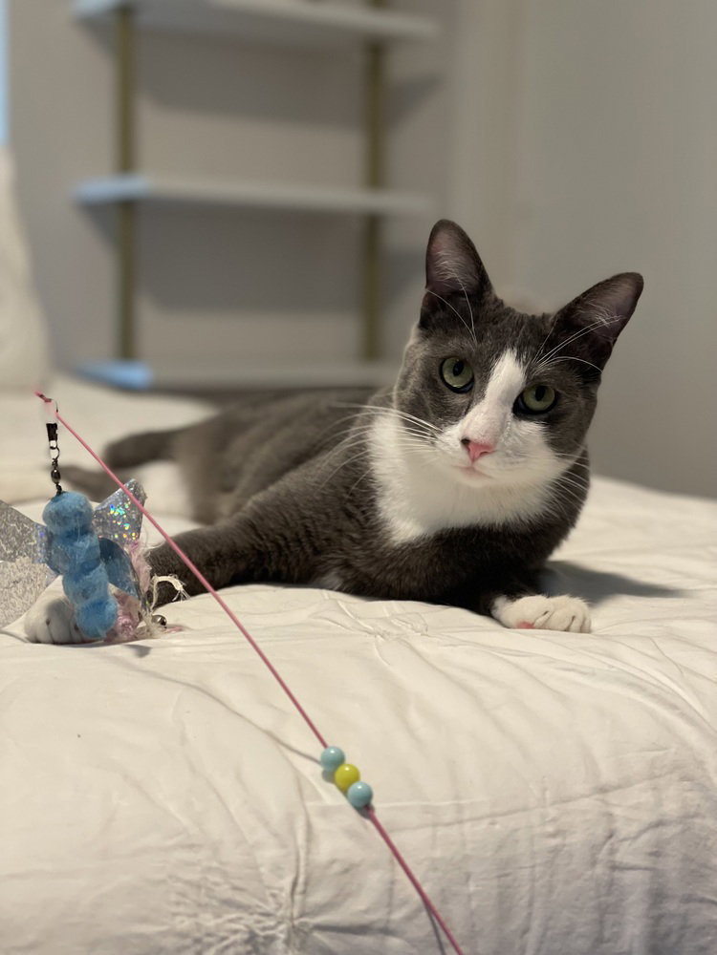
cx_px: 358
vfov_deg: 36.8
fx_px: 1436
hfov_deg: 28.0
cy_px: 478
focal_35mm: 52
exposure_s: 1/40
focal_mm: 6
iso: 160
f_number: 2
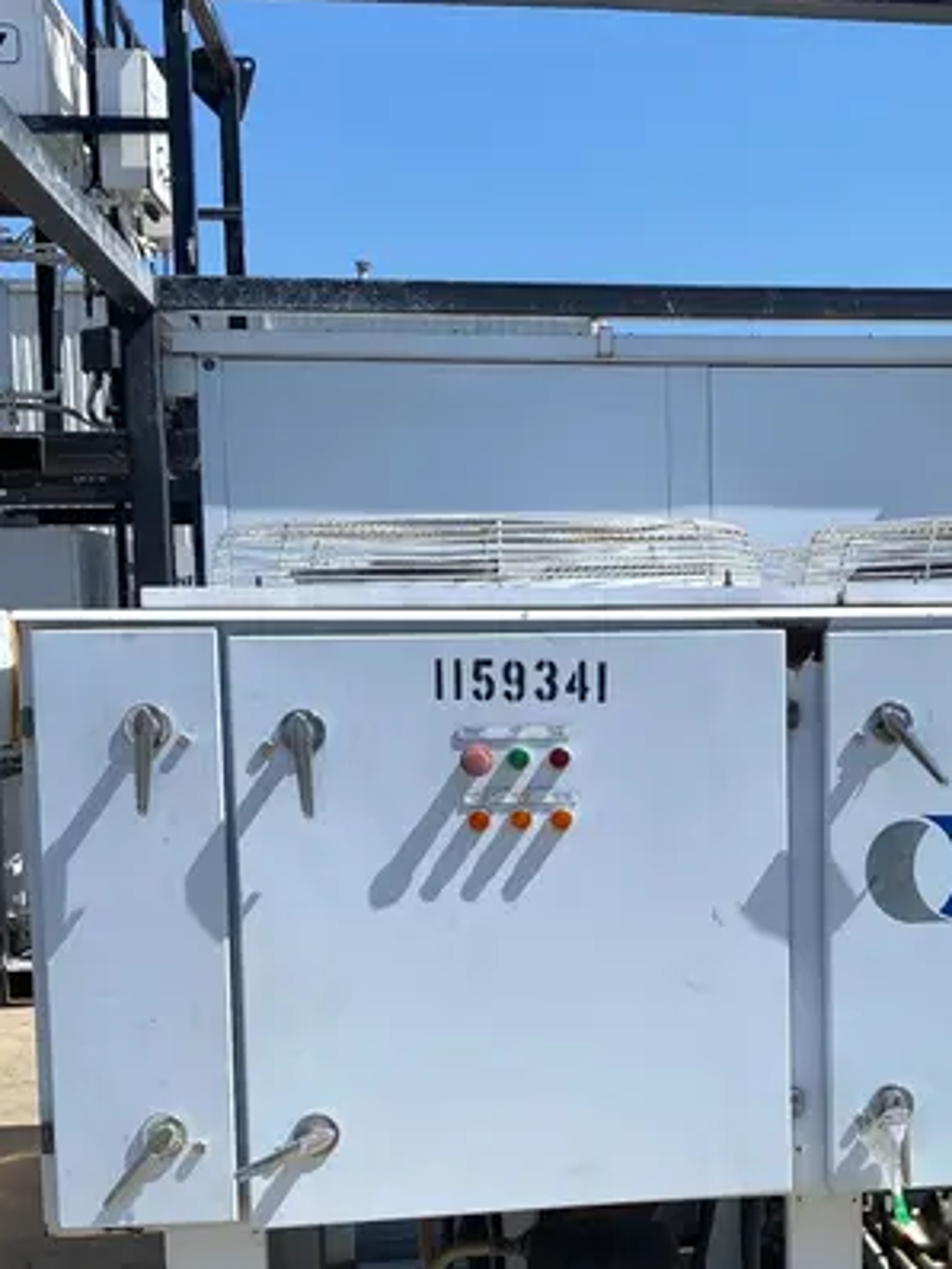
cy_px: 807
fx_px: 1759
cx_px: 706
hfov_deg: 29.8
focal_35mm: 48
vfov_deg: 39.3
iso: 32
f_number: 1.8
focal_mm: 4.25
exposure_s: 1/3731
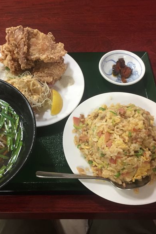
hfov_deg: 32.2
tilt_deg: -61.4
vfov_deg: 47.4
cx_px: 48
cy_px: 118
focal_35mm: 41
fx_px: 267
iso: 125
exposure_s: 1/30
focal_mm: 4.15
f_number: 2.2
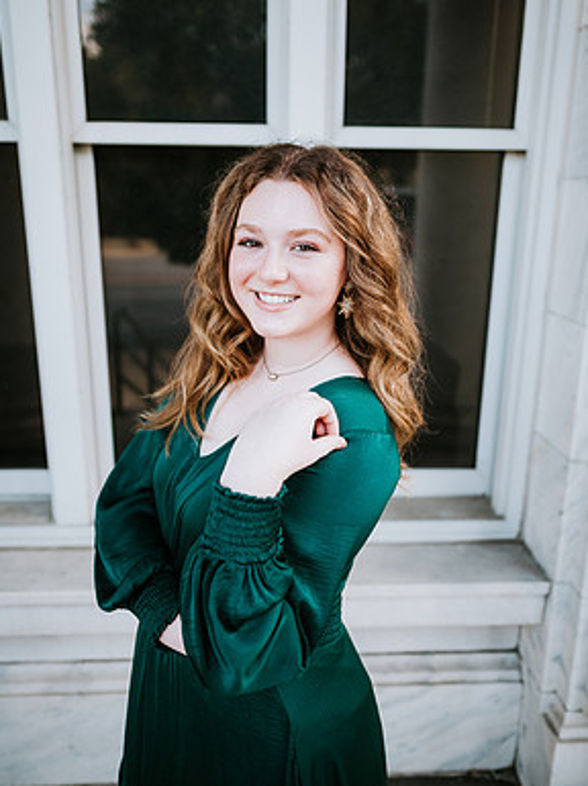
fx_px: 613
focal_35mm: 27
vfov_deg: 65.3
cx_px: 298
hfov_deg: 51.3
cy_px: 361
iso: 160
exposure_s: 1/200
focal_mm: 24
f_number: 2
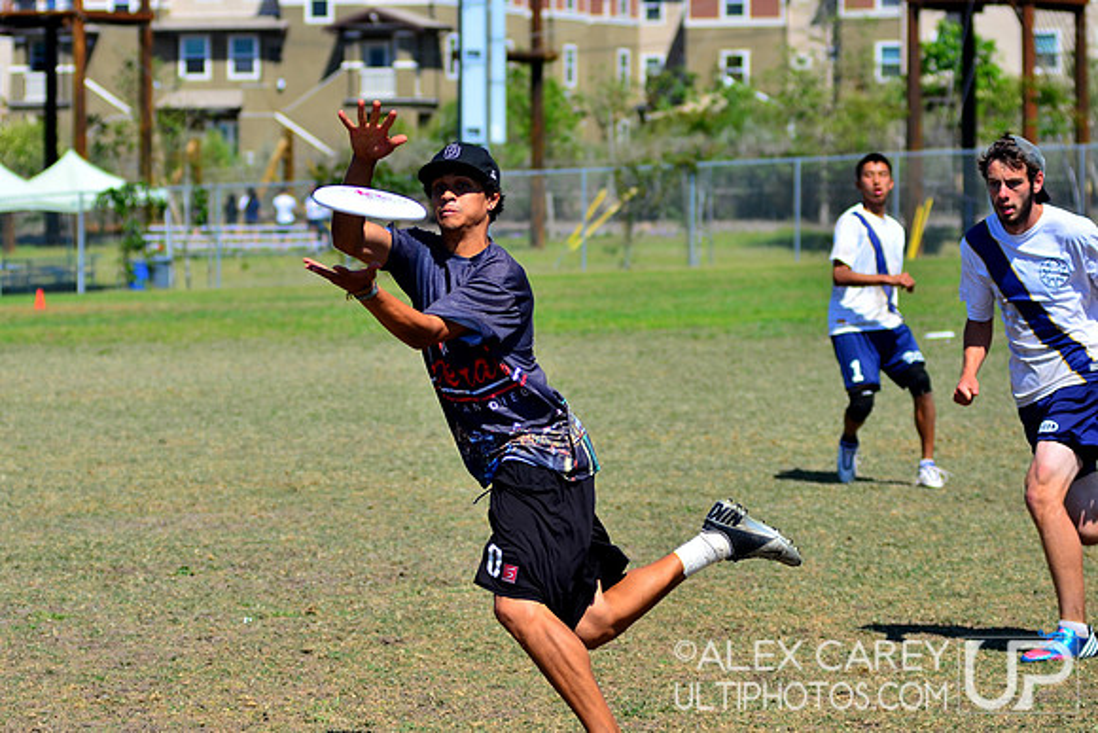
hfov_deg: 17.1
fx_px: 3661
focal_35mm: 120
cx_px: 549
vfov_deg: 11.4
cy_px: 366
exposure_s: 1/3200
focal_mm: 80
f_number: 3.5
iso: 200
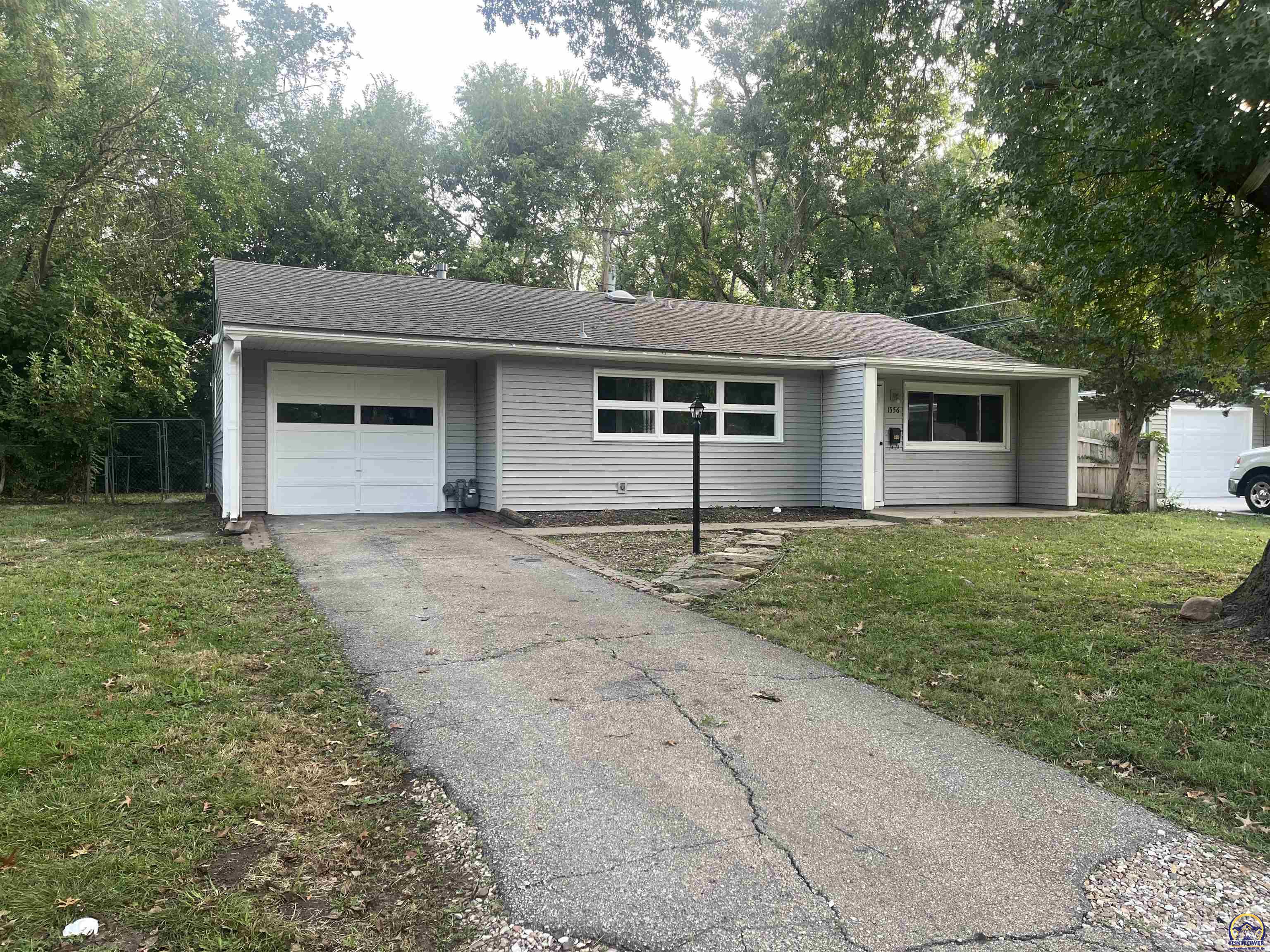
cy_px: 476
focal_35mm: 26
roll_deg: +0.0
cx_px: 635
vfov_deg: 53.1
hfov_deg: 67.3
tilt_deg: -1.6
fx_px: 954
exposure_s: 1/121
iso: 80
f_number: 1.6
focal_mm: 5.1
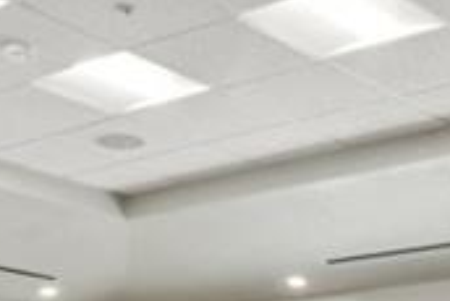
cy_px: 486
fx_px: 1188
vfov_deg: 13.4
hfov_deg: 21.4
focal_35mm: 95
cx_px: 251
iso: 400
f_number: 8
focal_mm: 16
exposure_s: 1/30
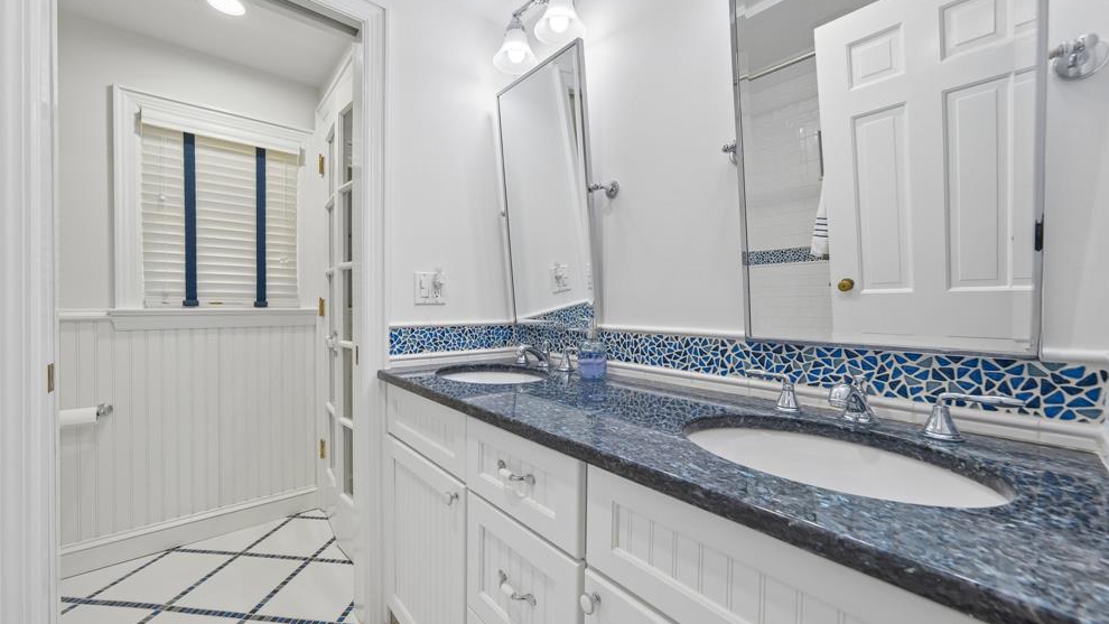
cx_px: 548
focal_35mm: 13
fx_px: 382
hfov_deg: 110.8
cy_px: 304
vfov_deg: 78.4
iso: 160
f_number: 5.6
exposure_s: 1/25
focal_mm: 8
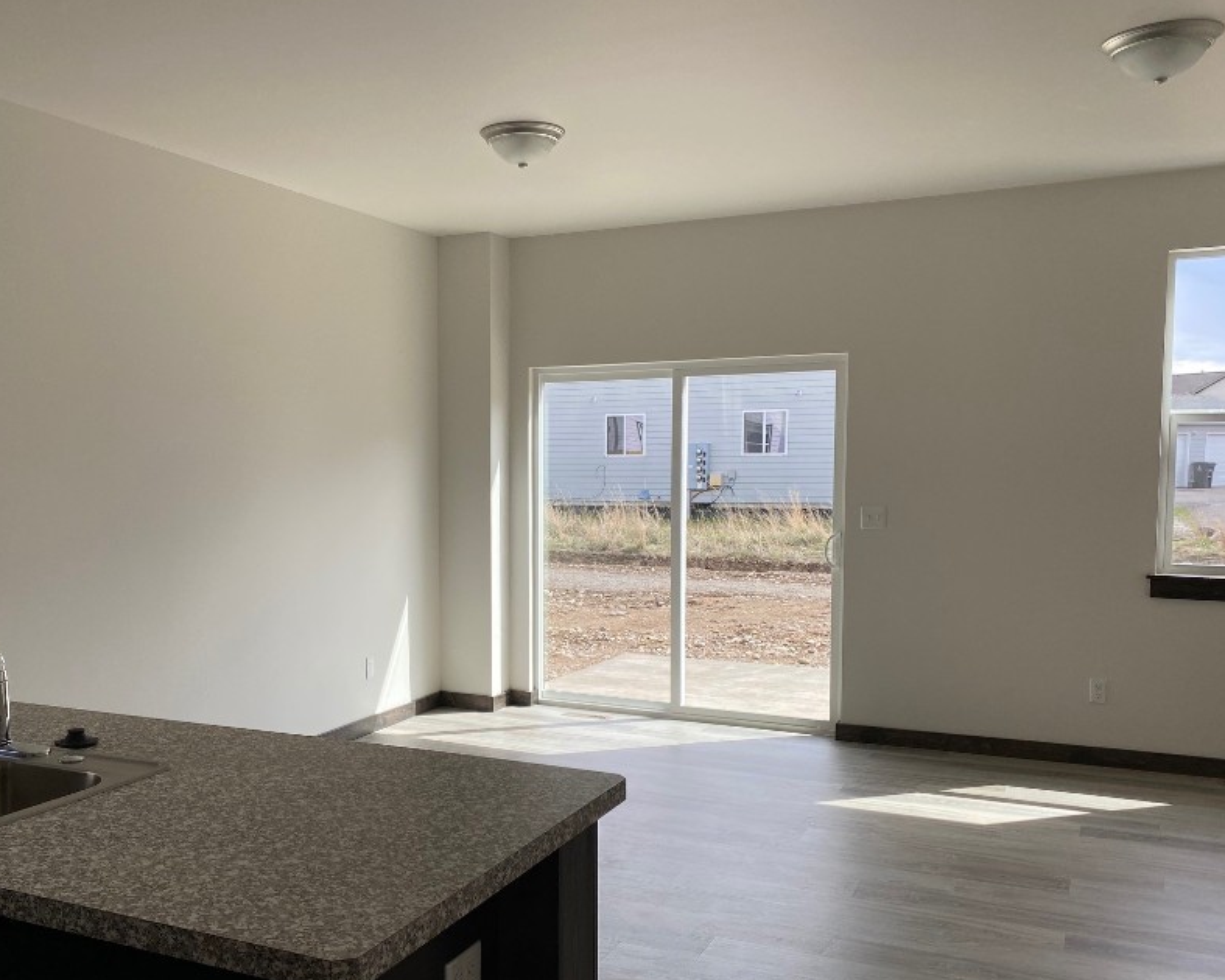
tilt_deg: -3.6
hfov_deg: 53.8
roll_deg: -0.8
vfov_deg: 44.4
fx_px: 1197
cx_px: 481
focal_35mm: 33
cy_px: 565
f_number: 1.8
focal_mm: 4.25
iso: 32
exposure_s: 1/655
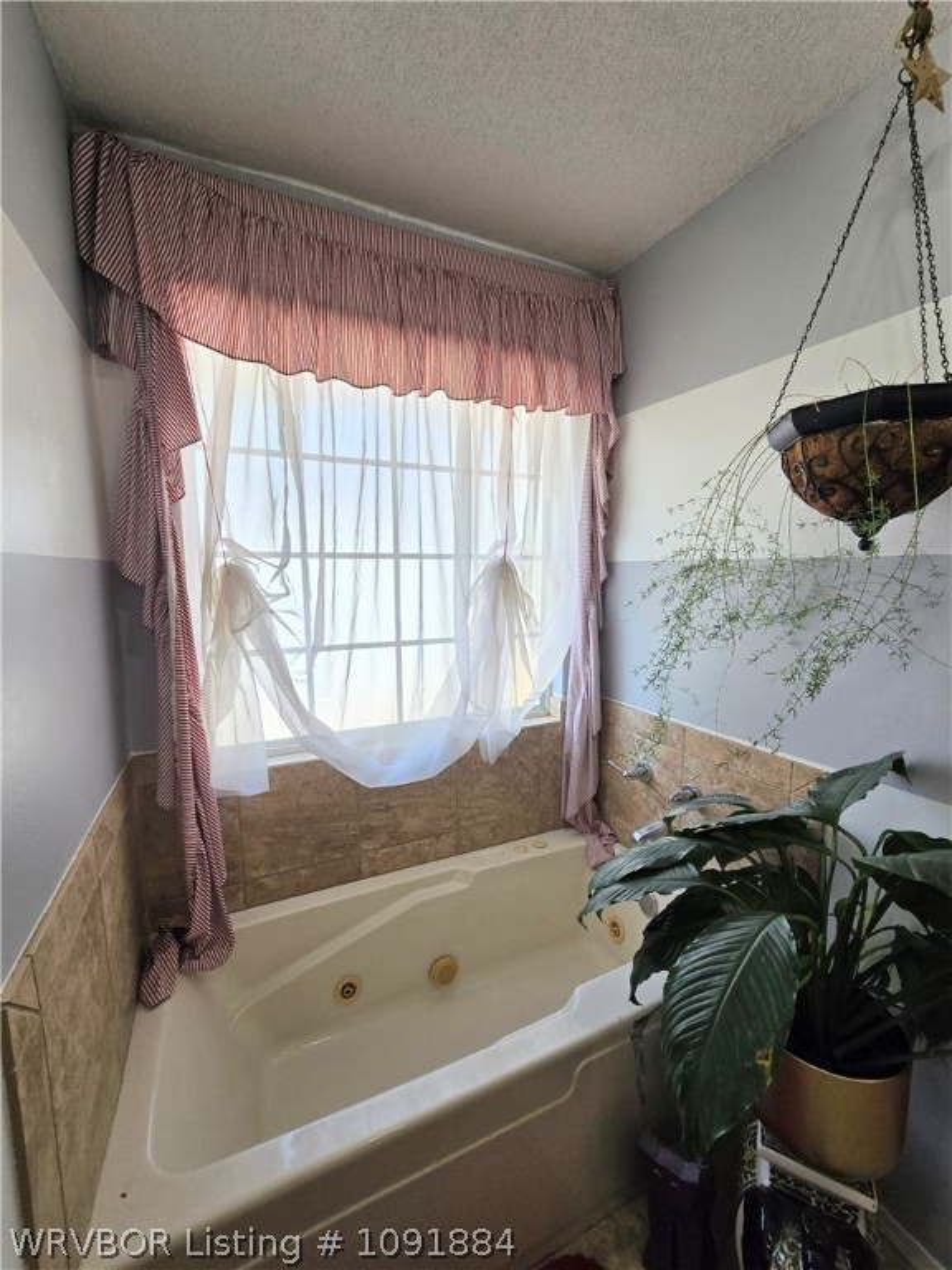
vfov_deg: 106.2
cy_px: 635
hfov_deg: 89.9
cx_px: 476
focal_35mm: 13
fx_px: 477
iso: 50
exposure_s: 1/137
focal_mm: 2.2
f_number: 2.2
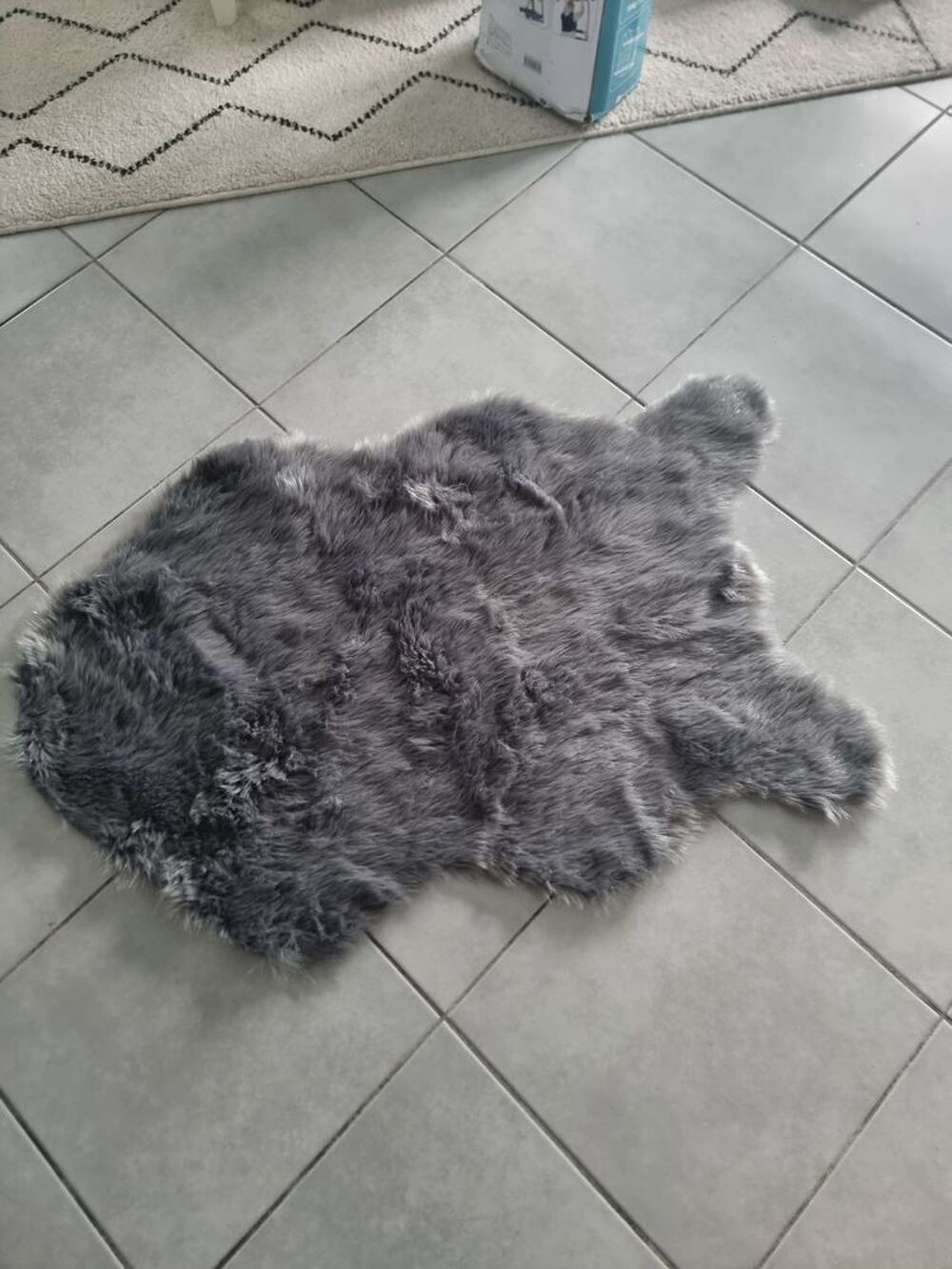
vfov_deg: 71.6
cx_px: 476
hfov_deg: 56.8
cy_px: 634
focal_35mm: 24
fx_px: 880
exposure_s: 1/40
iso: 320
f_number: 1.8
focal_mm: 6.7
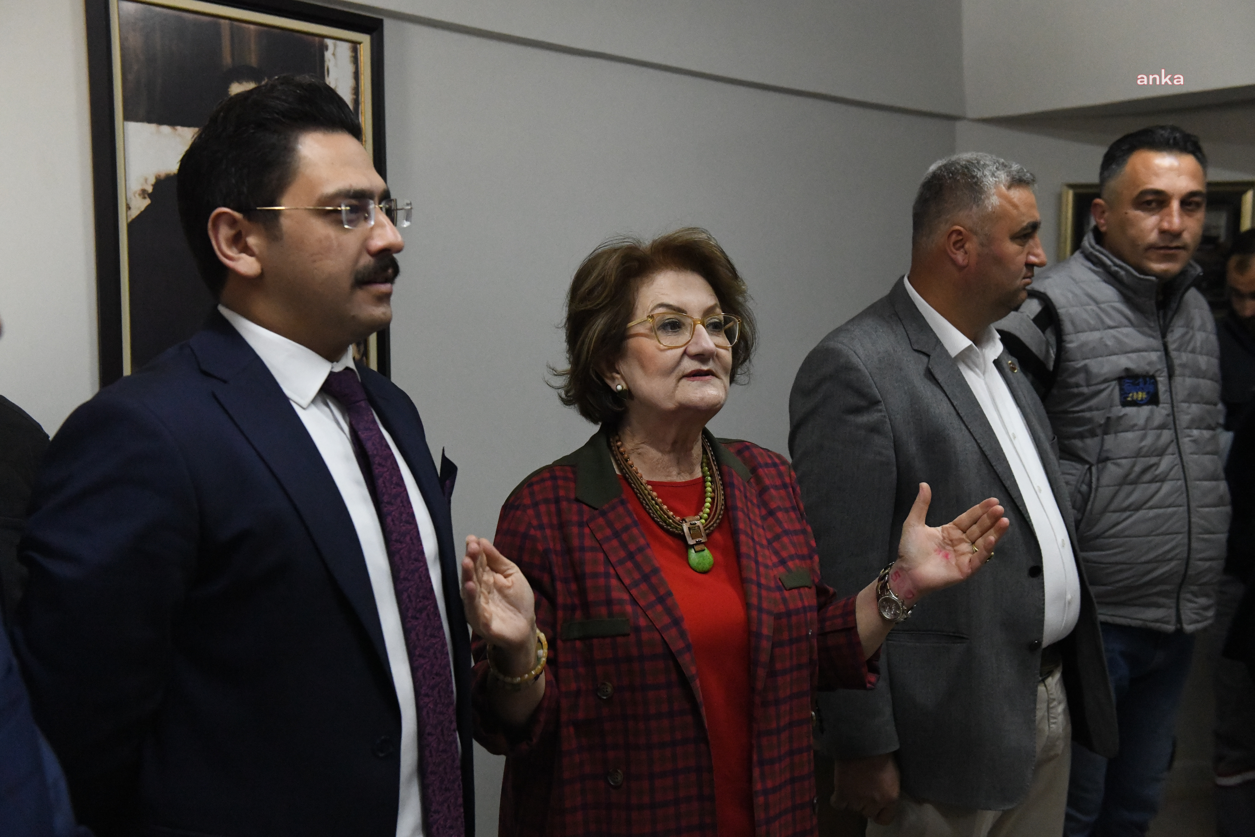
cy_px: 418
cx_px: 628
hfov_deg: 46.4
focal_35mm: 42
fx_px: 1464
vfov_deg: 31.9
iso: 12800
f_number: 5
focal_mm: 42
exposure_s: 1/800
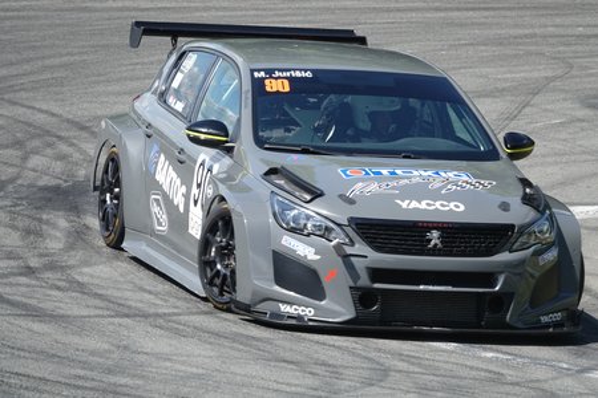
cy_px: 199
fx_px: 5315
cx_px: 299
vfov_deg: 4.3
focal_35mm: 320
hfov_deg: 6.4
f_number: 4
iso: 160
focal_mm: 117.29
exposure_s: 1/800
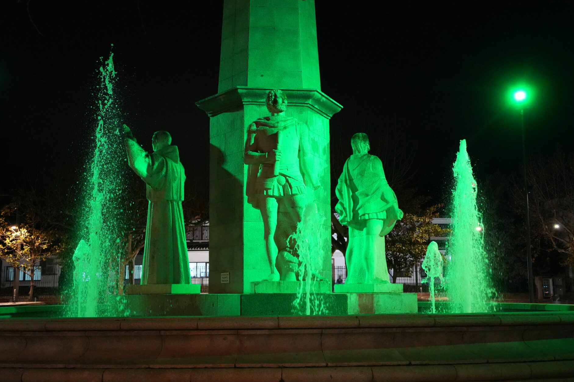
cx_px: 278
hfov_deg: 41.9
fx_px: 749
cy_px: 192
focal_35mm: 47
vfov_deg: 28.6
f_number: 3.5
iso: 12800
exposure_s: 1/160
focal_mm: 43
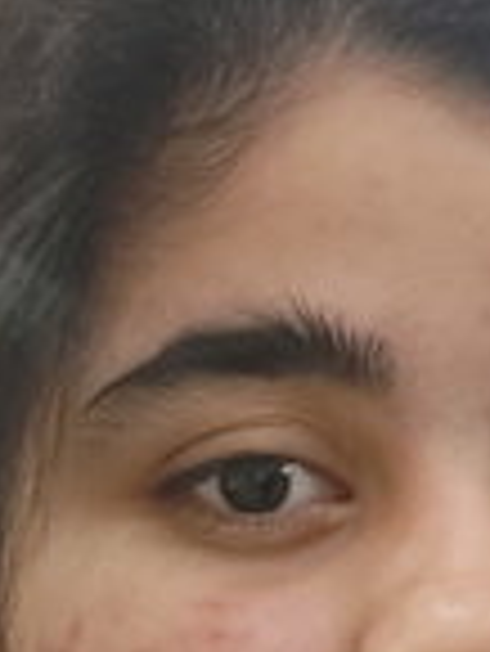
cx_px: 310
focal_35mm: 88
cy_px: 794
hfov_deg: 16.8
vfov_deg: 20.7
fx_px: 1658
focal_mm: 3.26
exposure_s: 1/33.3
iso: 445
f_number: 2.45
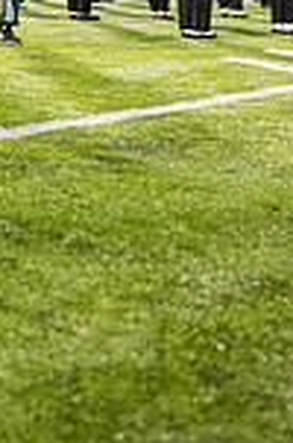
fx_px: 1263
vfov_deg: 18.3
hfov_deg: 12.8
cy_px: -161
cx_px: -94
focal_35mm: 103
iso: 1250
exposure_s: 1/500
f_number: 3.2
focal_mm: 34.5
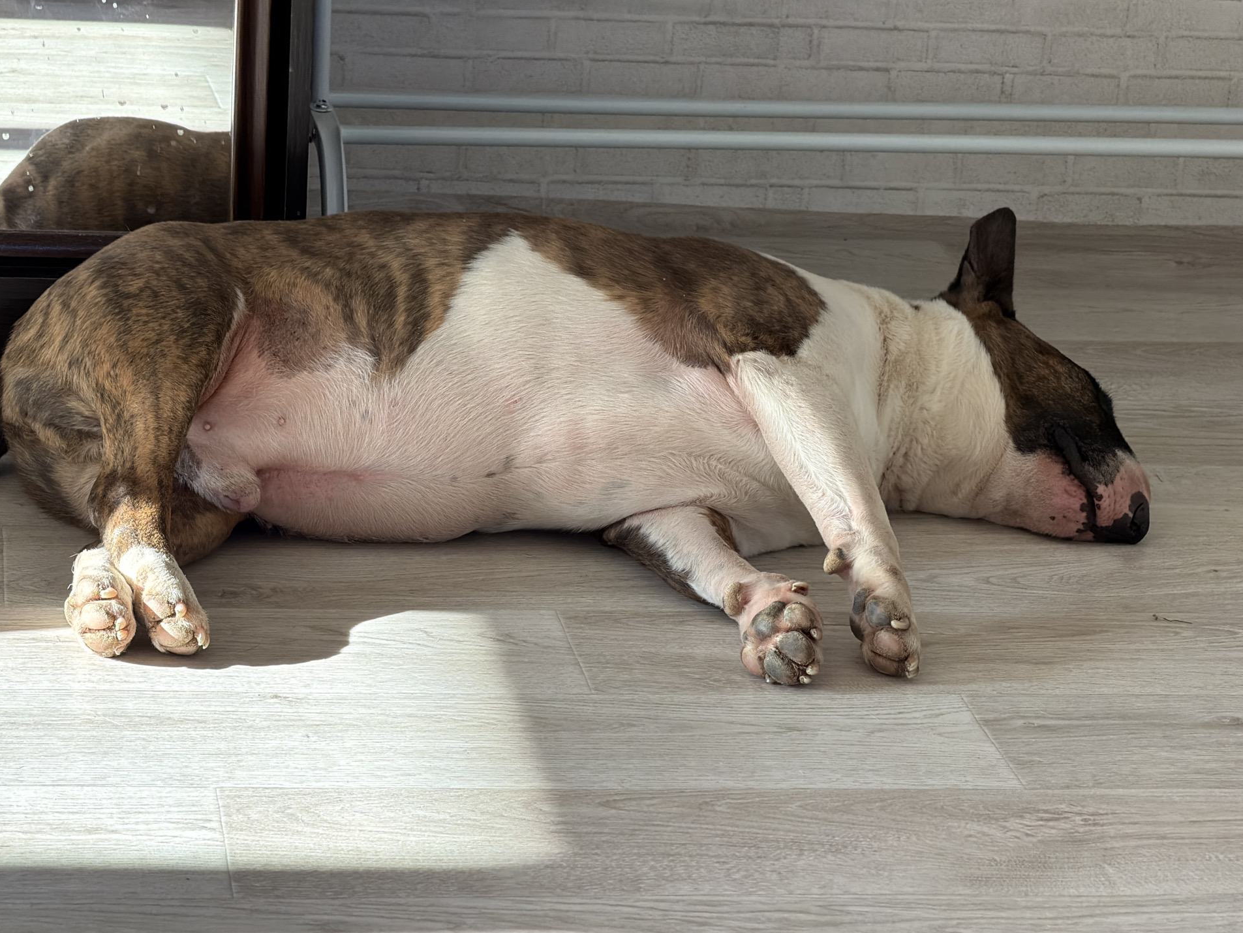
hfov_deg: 18.7
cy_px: 454
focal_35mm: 105
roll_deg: -3.0
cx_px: 609
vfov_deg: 14.1
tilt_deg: -15.3
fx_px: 3771
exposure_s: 1/121
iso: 80
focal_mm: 16.89
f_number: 2.8
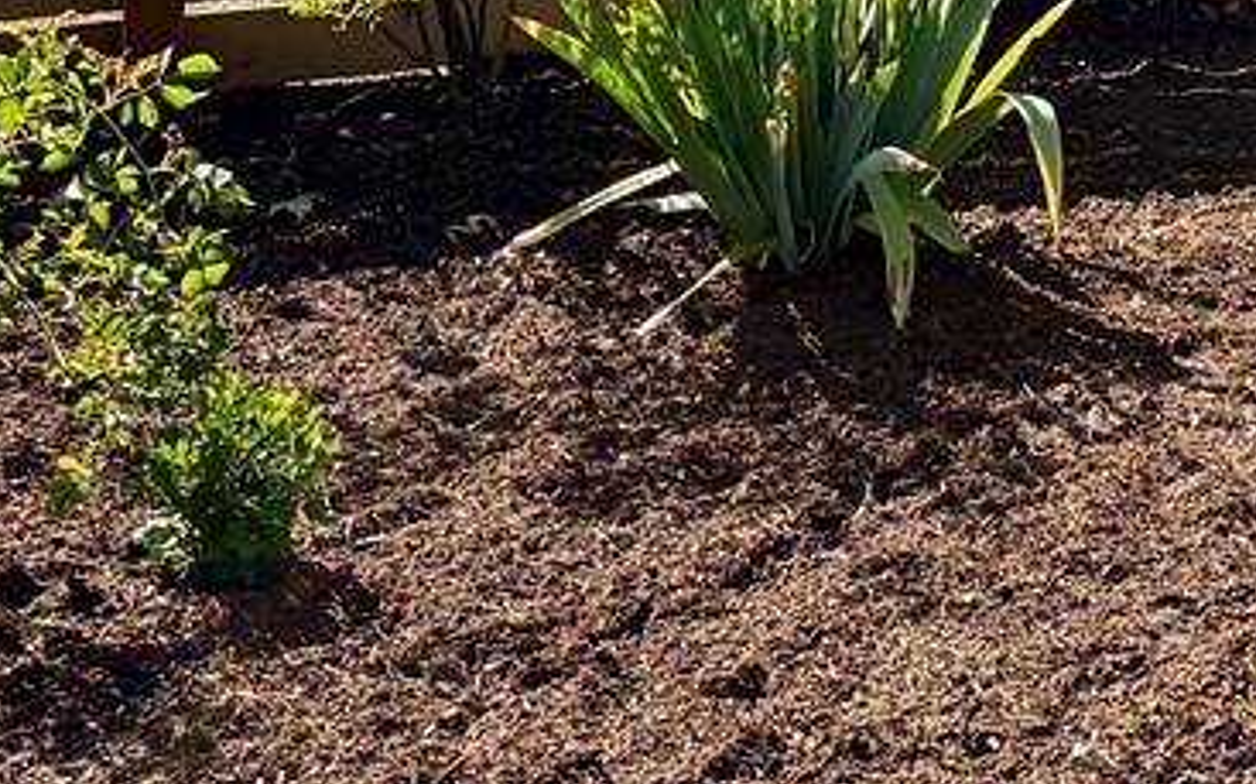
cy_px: -989
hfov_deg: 16.4
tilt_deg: -0.3
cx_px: 2112
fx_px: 3798
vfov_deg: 10.4
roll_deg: -2.5
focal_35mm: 111
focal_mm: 6.76
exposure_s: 1/2370
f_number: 1.78
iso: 100
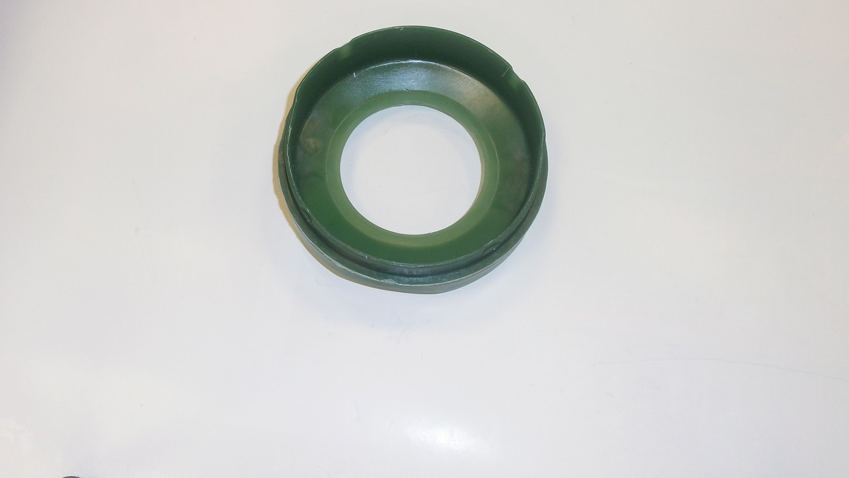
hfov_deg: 47.4
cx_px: 425
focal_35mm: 43
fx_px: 968
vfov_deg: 27.6
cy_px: 172
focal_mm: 6.9
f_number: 3.4
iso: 125
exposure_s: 1/40
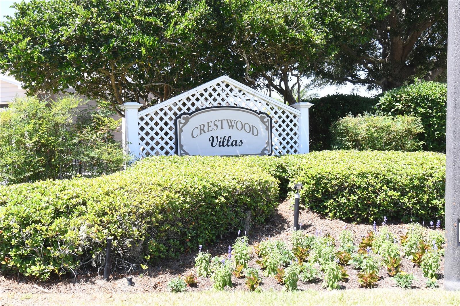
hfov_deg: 48.5
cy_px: 153
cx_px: 230
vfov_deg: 33.4
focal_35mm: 40
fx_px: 511
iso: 640
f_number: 14
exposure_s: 1/125
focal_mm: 20
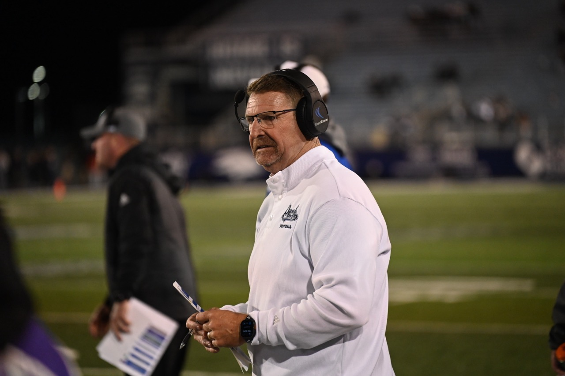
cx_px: 282
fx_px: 2353
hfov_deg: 13.7
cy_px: 188
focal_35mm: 150
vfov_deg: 9.1
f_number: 2.8
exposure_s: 1/1000
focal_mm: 150
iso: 5000
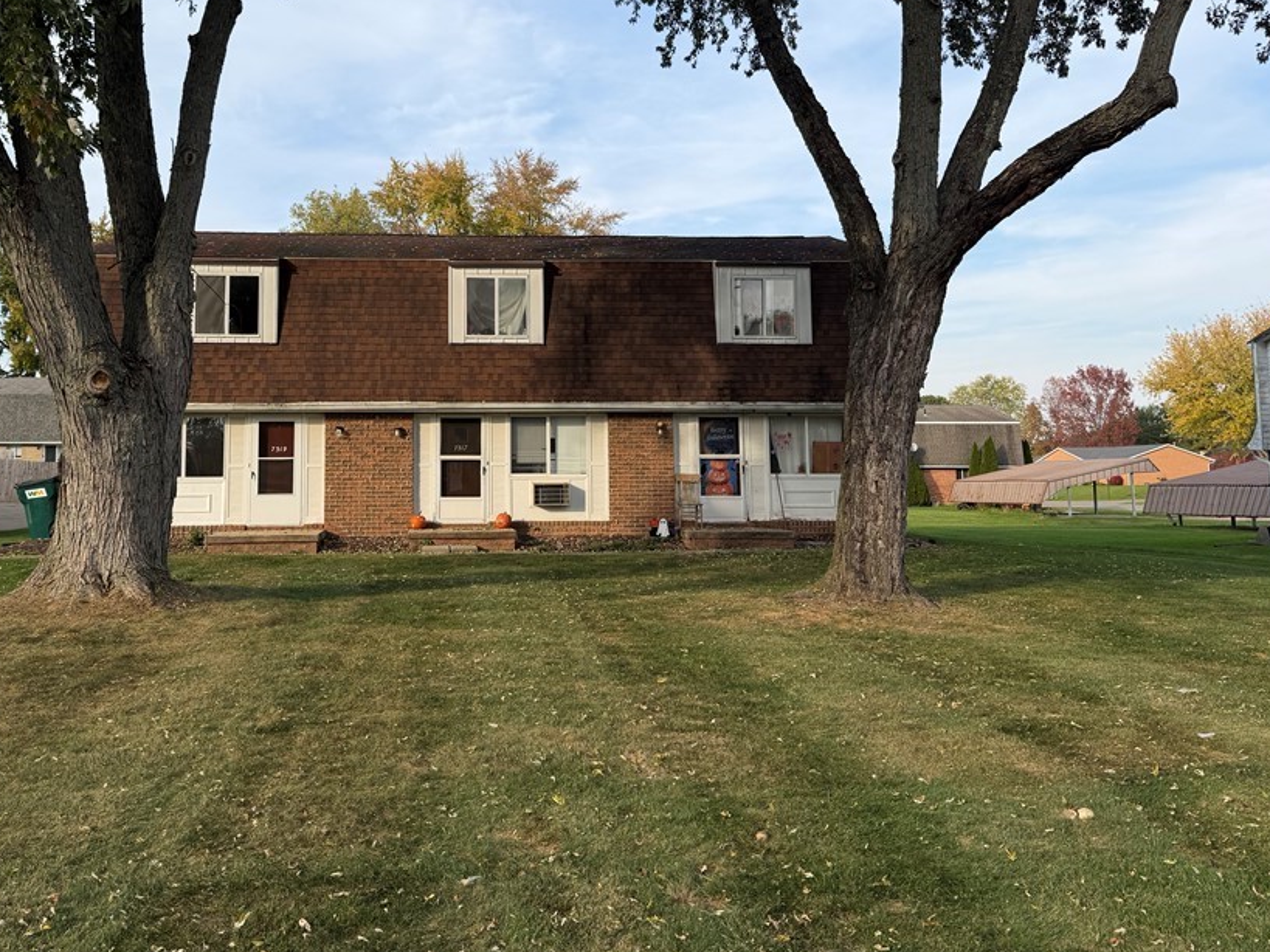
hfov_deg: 59.4
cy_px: 380
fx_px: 1100
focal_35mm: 30
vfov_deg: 46.5
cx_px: 498
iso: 80
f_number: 1.78
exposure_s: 1/2370
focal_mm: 6.76
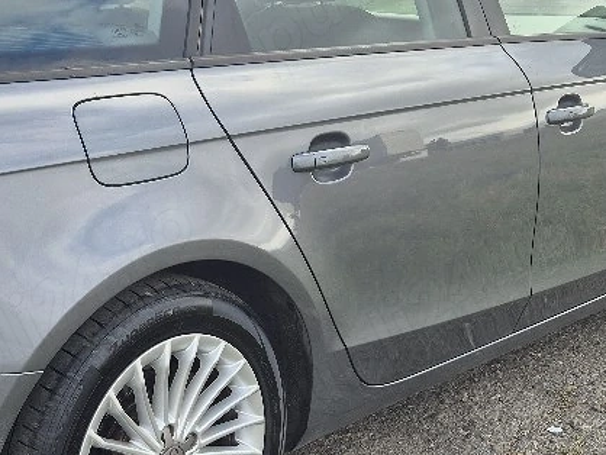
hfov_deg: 34.0
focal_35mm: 55
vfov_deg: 26.3
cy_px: 335
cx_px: 132
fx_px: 963
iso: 25
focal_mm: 5.4
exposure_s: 1/312
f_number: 1.8
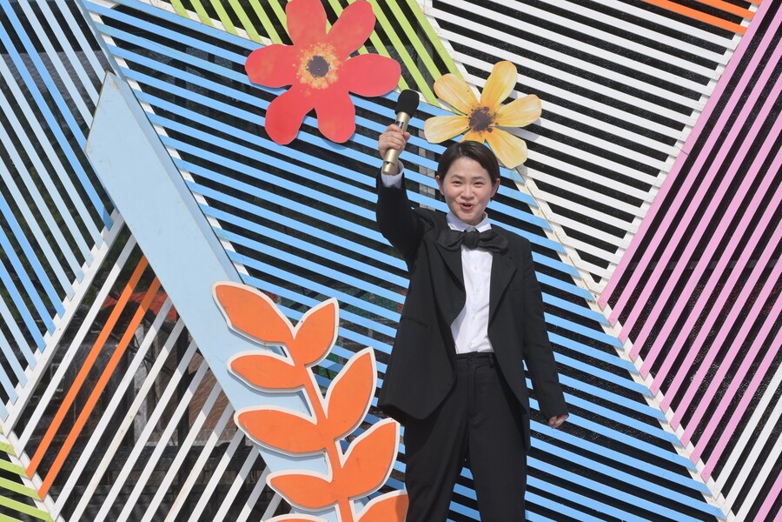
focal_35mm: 82
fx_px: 1781
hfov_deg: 24.8
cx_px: 391
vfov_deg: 16.7
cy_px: 261
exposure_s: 1/640
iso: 250
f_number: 8
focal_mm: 82
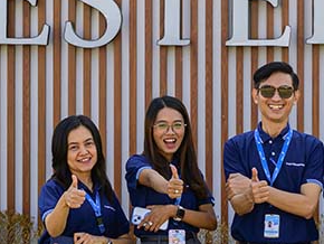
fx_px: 1489
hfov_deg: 12.4
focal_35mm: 159
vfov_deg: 9.3
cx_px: 270
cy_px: 169
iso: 320
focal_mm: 50
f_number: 6.3
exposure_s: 1/250
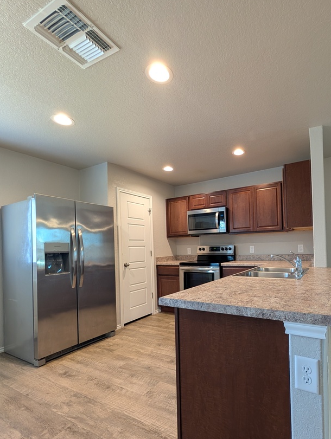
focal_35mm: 16
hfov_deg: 76.1
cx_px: 217
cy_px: 244
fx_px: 203
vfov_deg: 94.0
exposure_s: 1/24
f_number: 1.7
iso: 64
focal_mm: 2.02
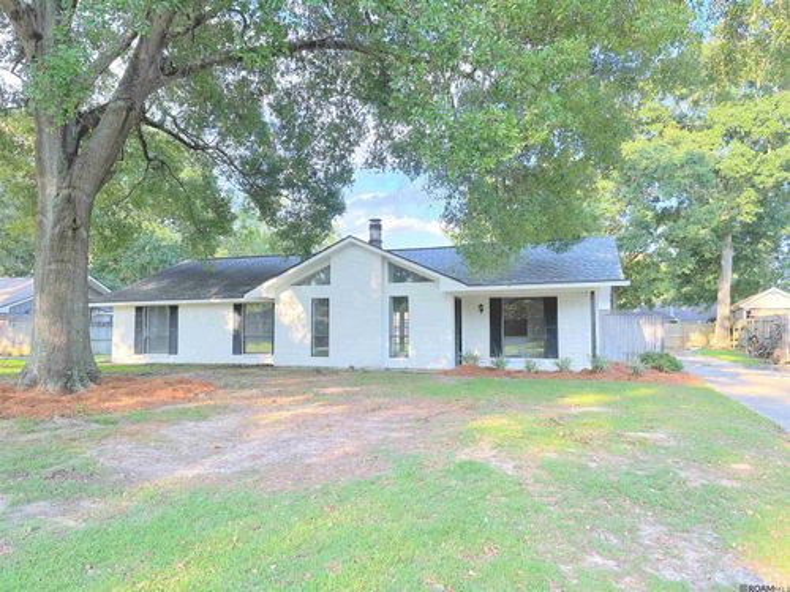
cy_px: 296
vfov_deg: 56.8
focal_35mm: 24
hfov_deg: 71.6
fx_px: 548
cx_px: 395
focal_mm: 6.86
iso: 80
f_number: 1.78
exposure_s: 1/462
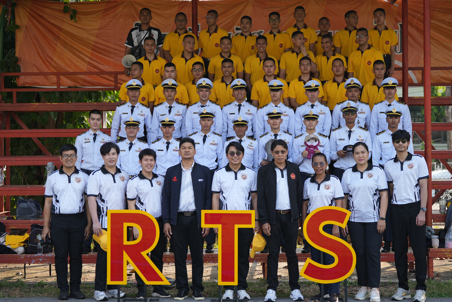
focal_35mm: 74
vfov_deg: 18.4
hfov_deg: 27.3
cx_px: 226
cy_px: 151
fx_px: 929
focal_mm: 74
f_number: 2.8
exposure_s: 1/640
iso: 160
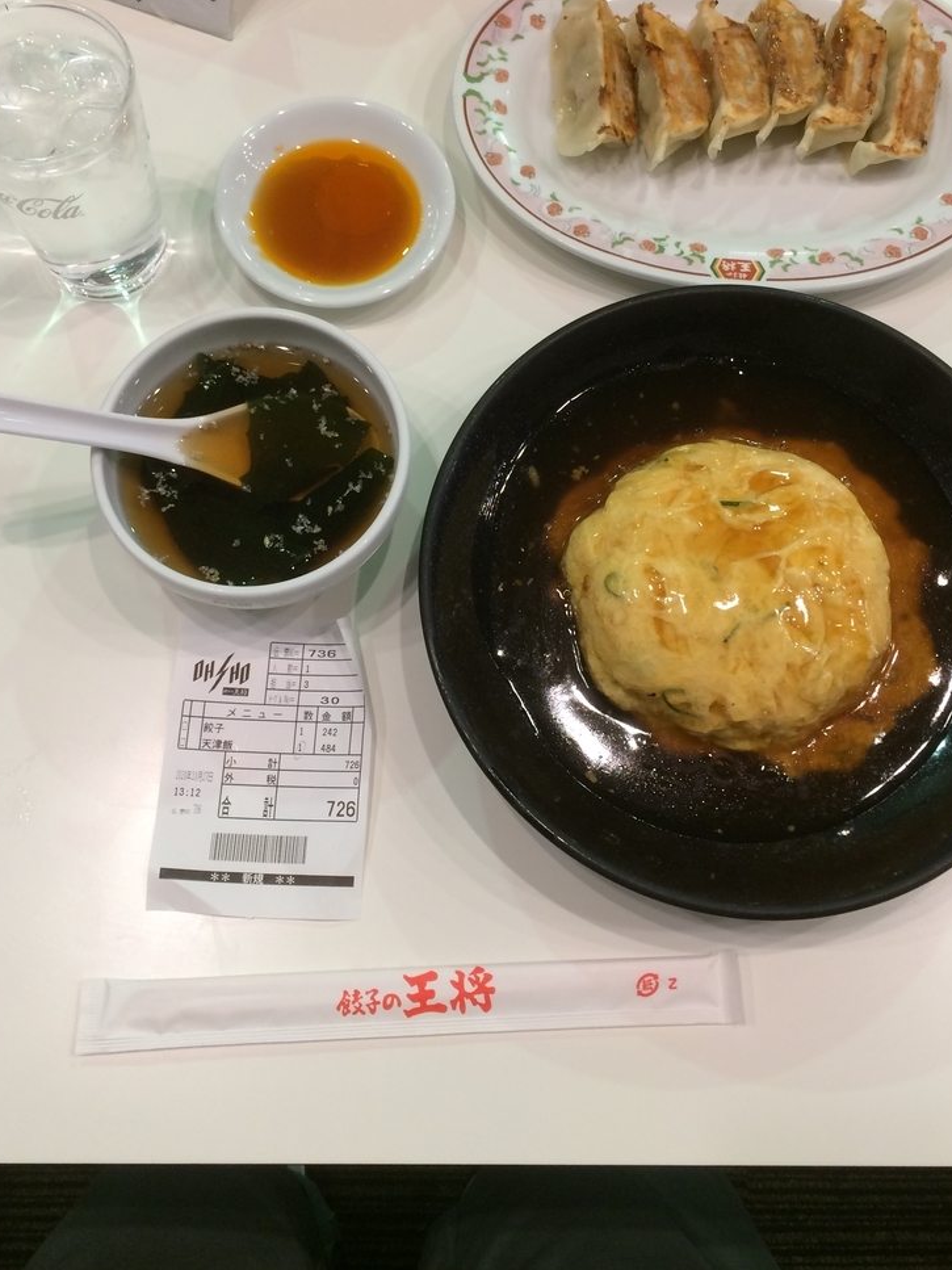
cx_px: 490
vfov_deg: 50.9
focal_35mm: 36
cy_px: 493
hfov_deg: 39.6
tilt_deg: -69.3
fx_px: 1320
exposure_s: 1/30
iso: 40
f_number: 2.2
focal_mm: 4.15
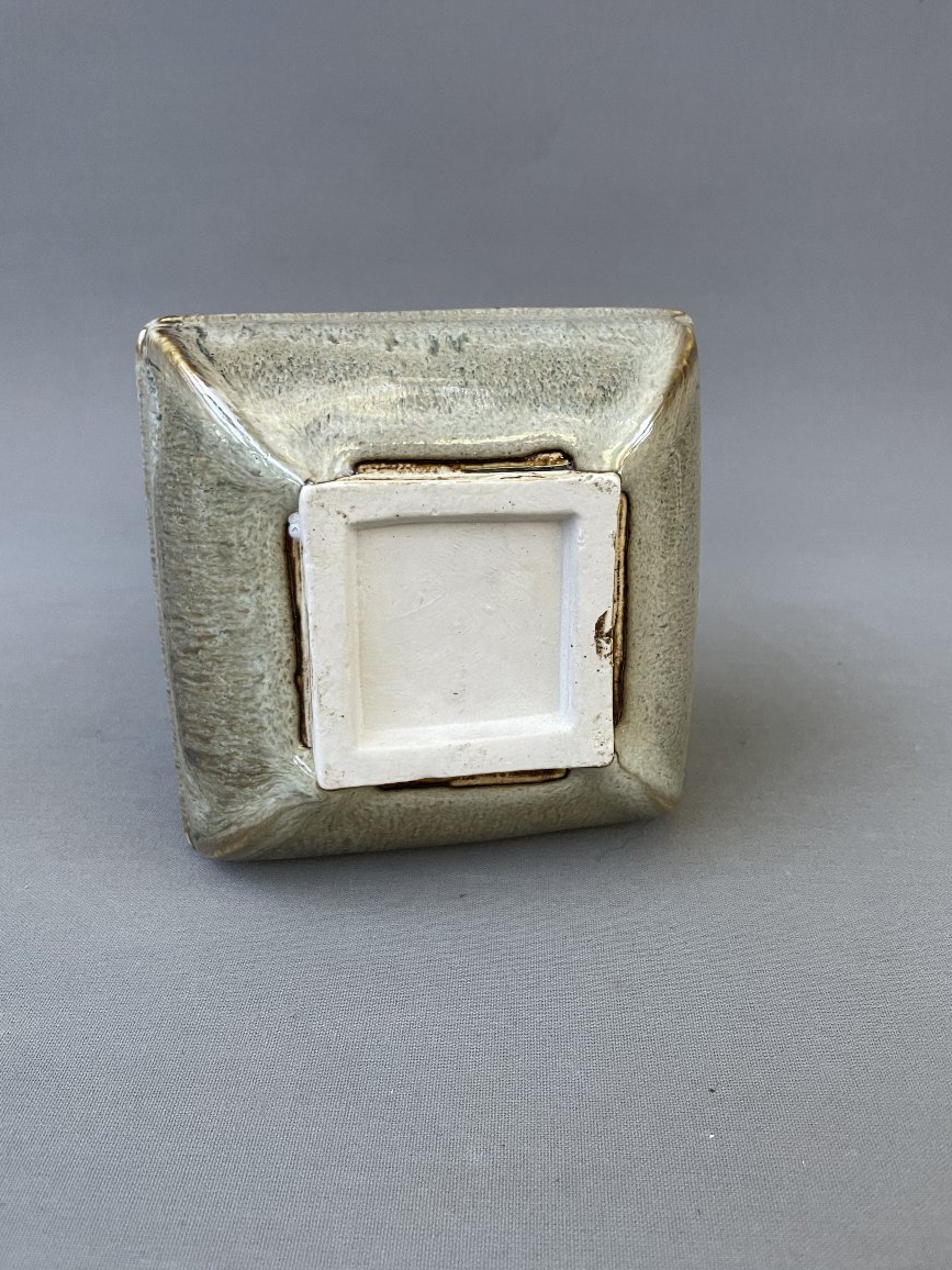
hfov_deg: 51.4
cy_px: 619
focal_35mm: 27
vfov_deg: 65.3
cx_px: 474
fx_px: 990
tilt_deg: -23.9
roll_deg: -0.7
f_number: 1.6
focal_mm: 4.2
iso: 125
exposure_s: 1/72
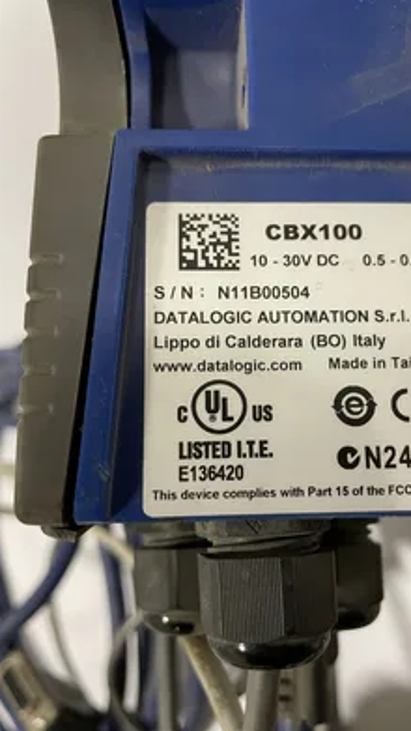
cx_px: 245
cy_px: 370
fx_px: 562
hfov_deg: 40.0
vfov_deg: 66.1
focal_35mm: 29
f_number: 1.6
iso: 250
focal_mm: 4.2
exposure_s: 1/60
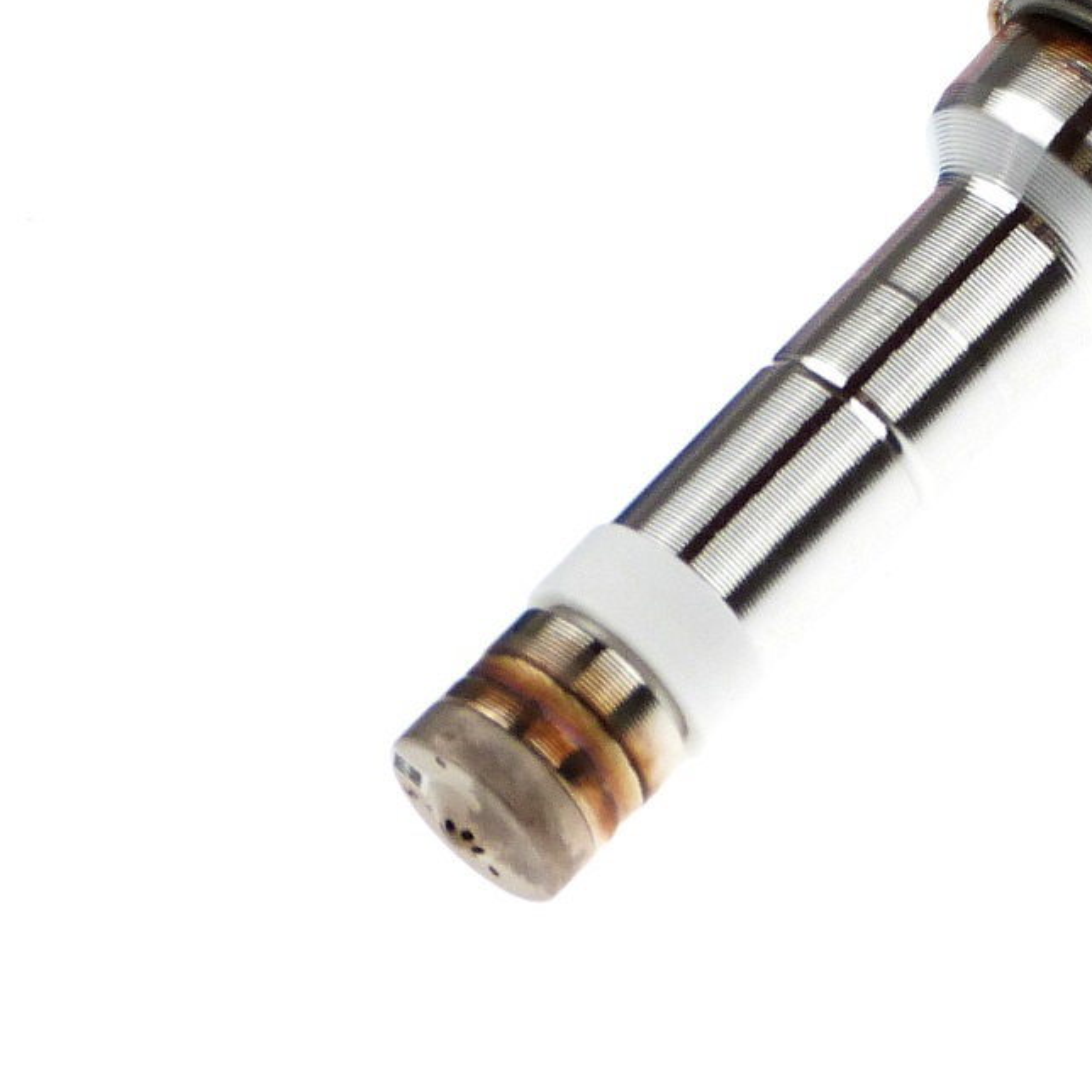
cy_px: -8
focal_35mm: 467
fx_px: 16667
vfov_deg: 3.7
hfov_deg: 3.7
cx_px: 1441
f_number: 3.8
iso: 200
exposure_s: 1/160
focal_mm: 30.7
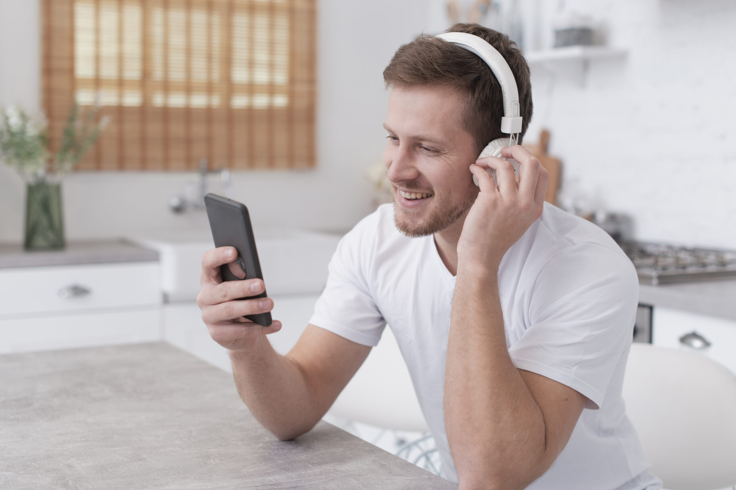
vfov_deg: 27.0
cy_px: 245
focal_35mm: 50
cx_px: 368
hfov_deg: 39.6
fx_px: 1022
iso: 125
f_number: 2.8
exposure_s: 1/125
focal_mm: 50
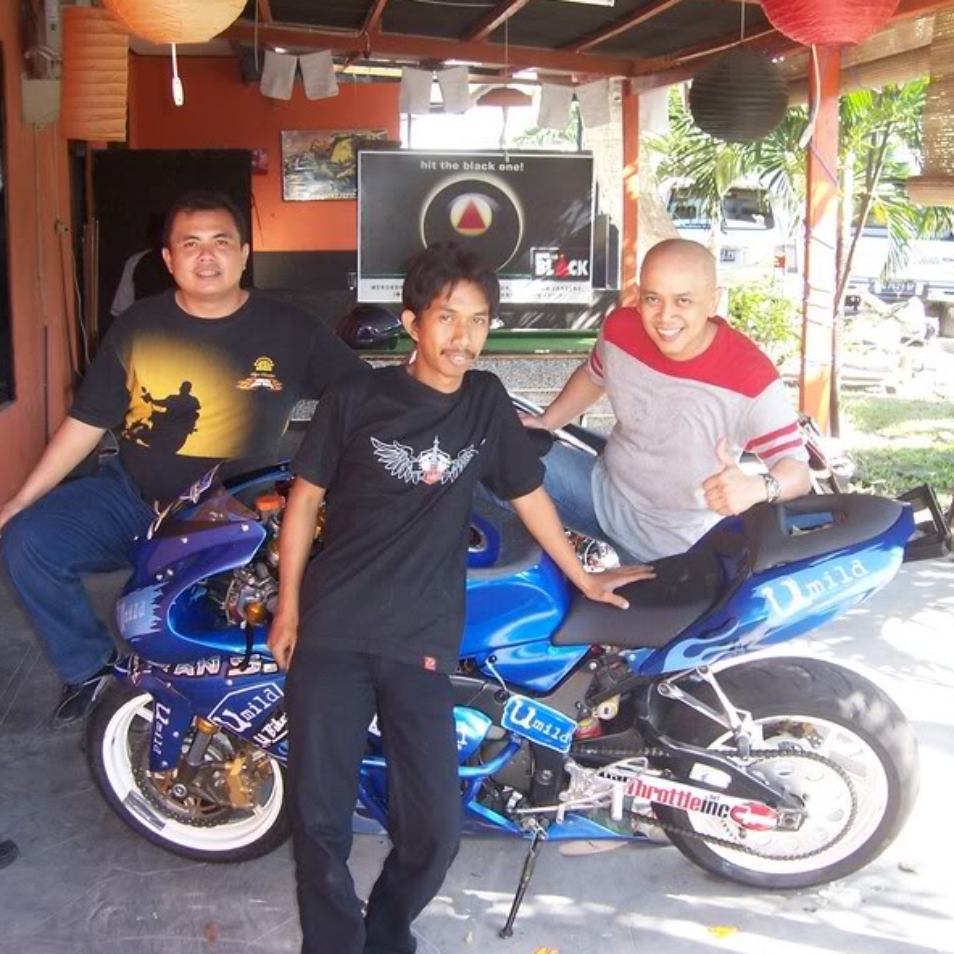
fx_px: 1341
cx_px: 511
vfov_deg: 39.2
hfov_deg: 39.1
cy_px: 477
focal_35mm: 43
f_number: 3
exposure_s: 1/90
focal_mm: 6
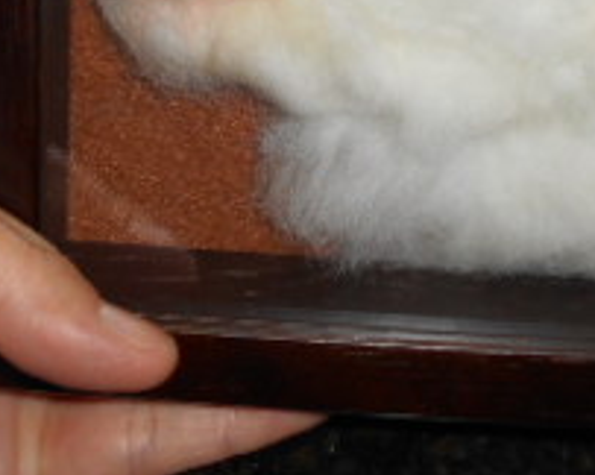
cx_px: 328
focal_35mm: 80
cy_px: -135
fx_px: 1407
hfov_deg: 23.9
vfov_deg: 17.9
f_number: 3.4
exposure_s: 1/25
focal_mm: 4.7
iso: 80
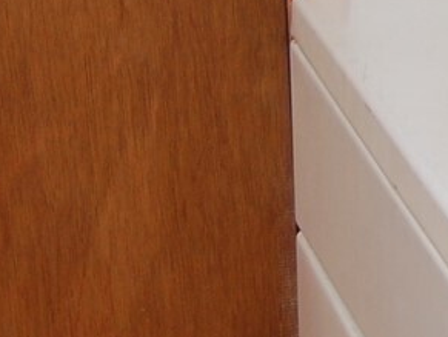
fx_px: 3265
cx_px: 835
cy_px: -236
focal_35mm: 252
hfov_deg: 7.6
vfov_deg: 5.8
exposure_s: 1/60
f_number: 4.2
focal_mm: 30
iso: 400
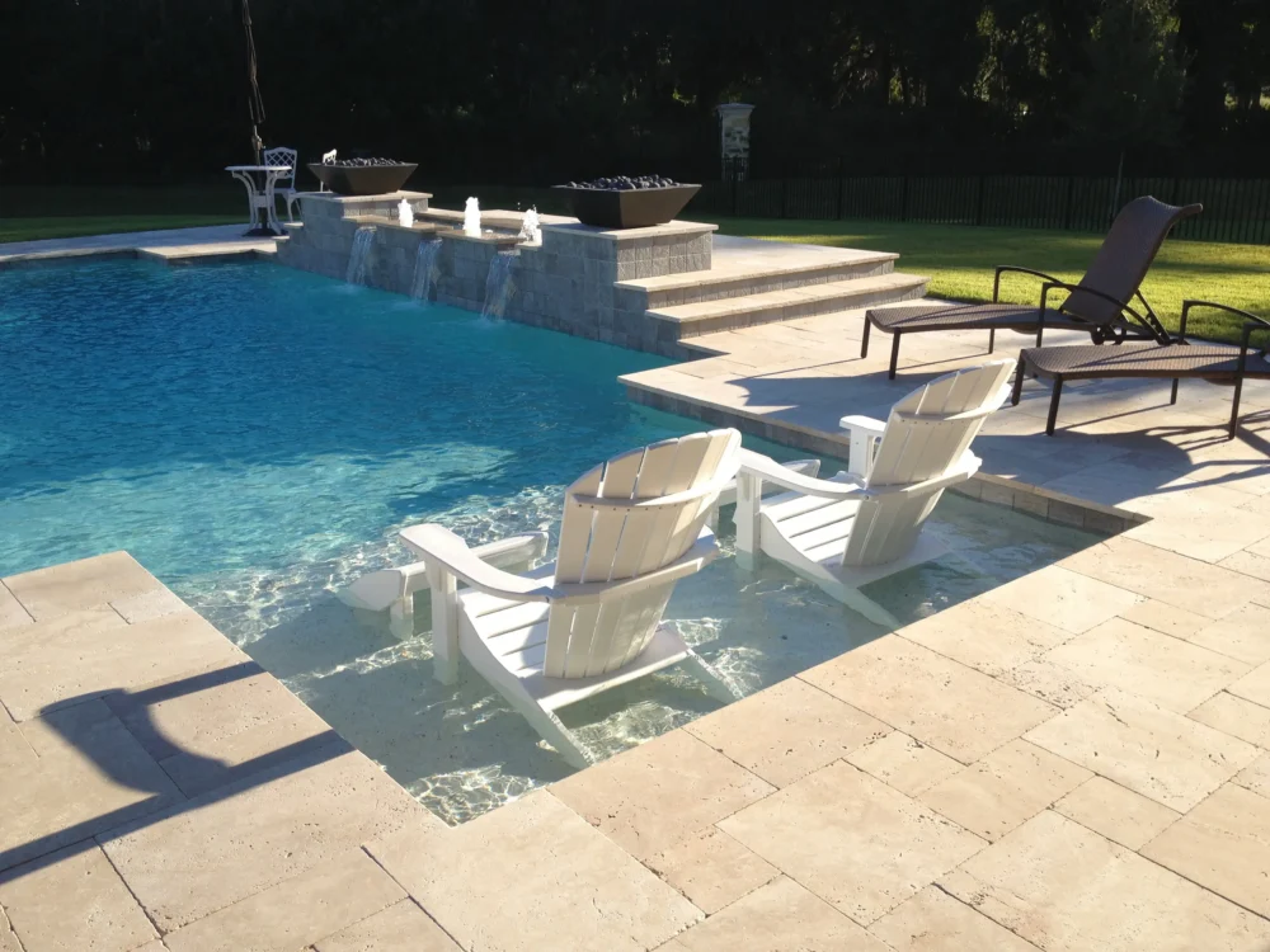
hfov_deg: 52.6
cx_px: 635
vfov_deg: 40.7
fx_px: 1284
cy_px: 476
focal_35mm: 35
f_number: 2.4
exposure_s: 1/767
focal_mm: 4.28
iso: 50
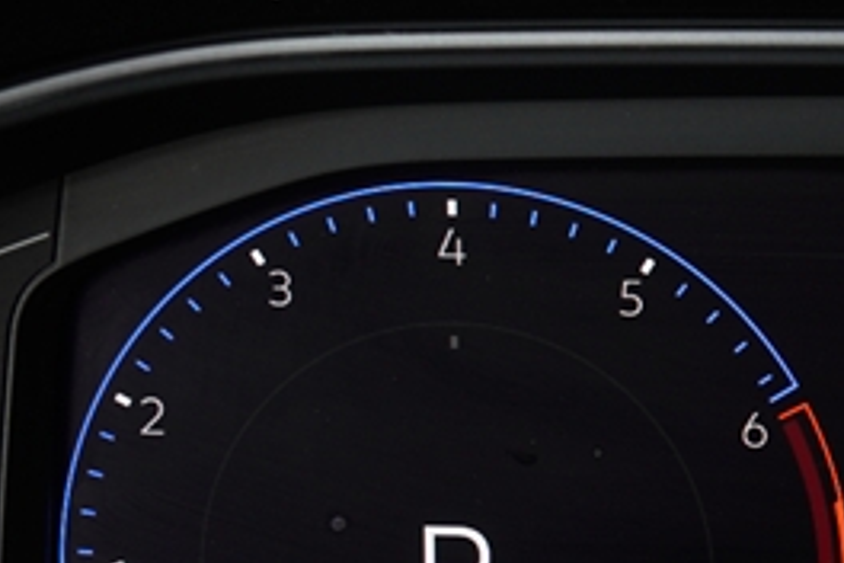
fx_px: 4500
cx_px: 1221
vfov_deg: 7.1
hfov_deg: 10.4
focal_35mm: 192
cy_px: 443
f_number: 3.5
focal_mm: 33
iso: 200
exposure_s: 1/80
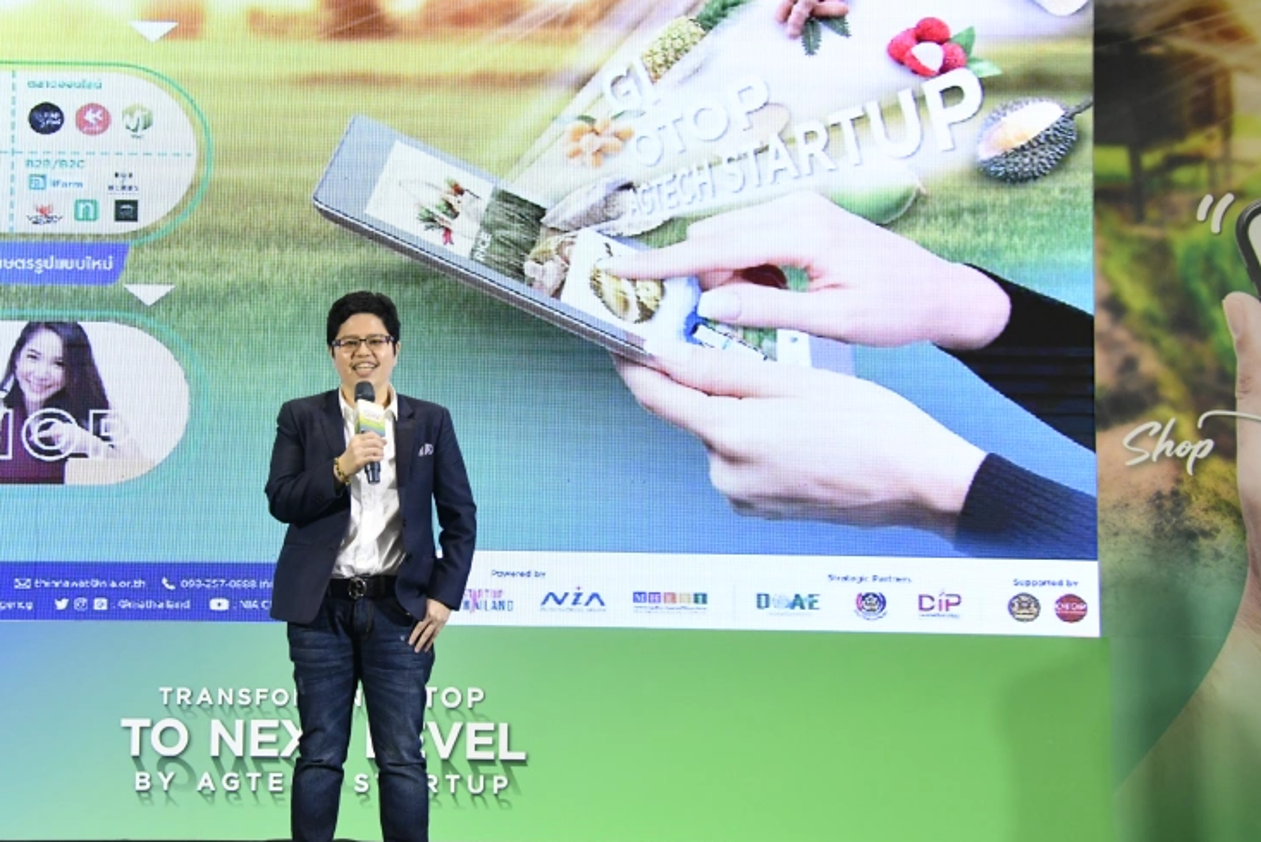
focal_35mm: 66
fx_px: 2312
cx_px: 392
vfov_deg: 20.6
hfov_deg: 30.2
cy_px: 376
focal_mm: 44
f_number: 4.5
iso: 3200
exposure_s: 1/200
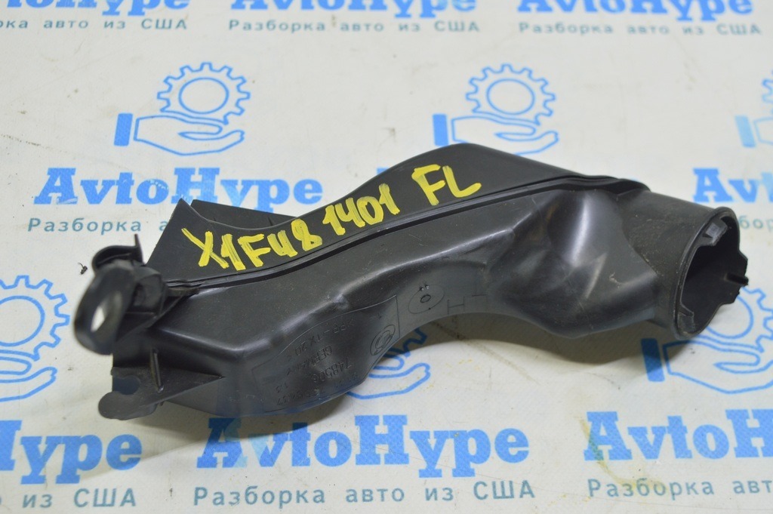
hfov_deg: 41.1
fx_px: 1030
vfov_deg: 28.0
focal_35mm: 48
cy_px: 257
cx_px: 386
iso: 400
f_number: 5.6
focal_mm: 32
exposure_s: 1/20
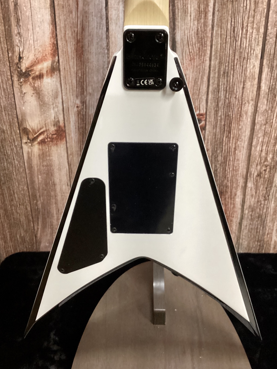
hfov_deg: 44.2
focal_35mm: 32
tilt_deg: -25.4
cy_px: 180
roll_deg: +0.6
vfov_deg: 56.8
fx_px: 341
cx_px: 139
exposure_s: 1/50
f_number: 2.4
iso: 320
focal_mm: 3.3
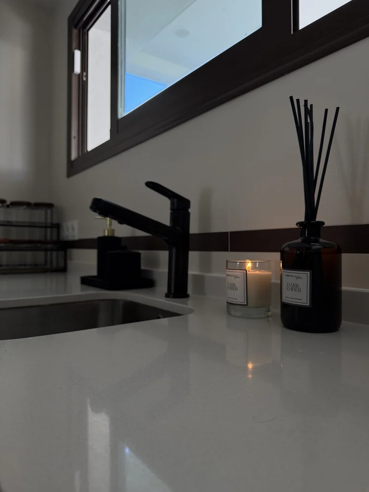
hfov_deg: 56.8
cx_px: 184
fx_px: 341
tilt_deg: +0.0
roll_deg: -0.4
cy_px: 246
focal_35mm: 24
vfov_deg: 71.6
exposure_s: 1/134
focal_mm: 6.76
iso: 160
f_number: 1.78
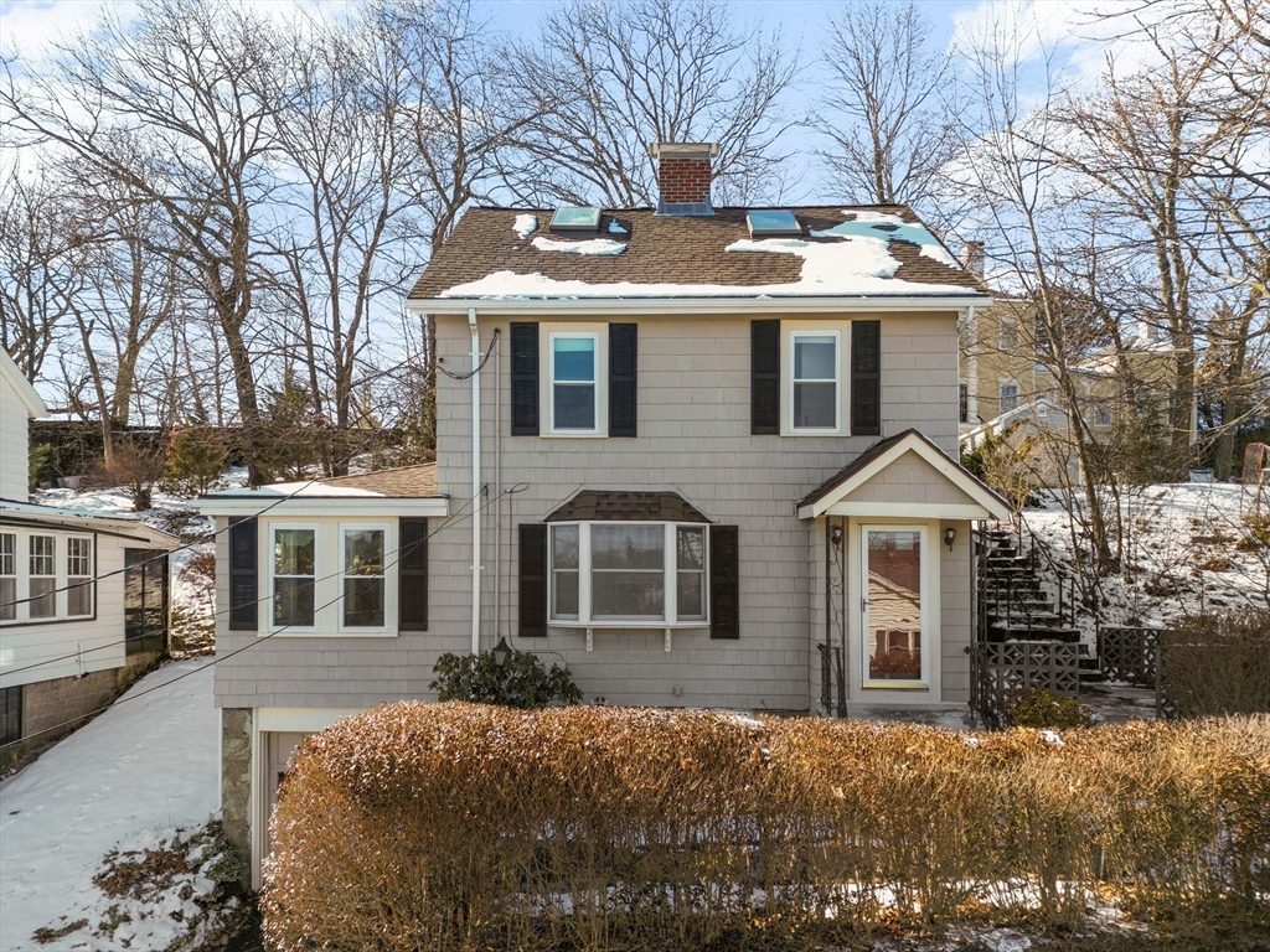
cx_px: 635
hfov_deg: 71.6
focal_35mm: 24
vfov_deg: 56.8
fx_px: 881
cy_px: 476
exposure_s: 1/1000
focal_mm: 6.72
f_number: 1.7
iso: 200
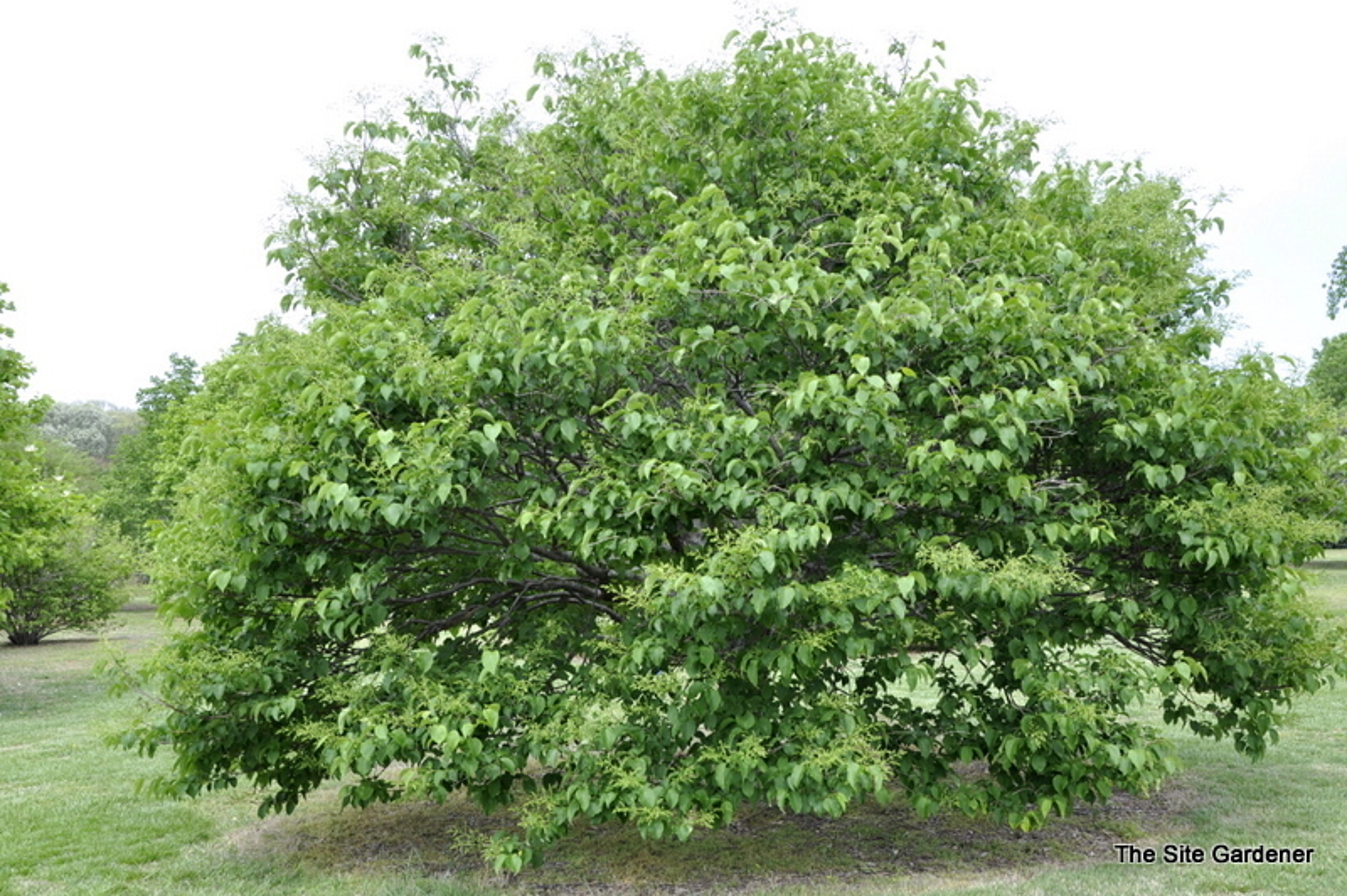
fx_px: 1458
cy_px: 448
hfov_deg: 49.6
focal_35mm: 39
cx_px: 674
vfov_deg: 34.2
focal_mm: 26
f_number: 10
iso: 200
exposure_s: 1/100
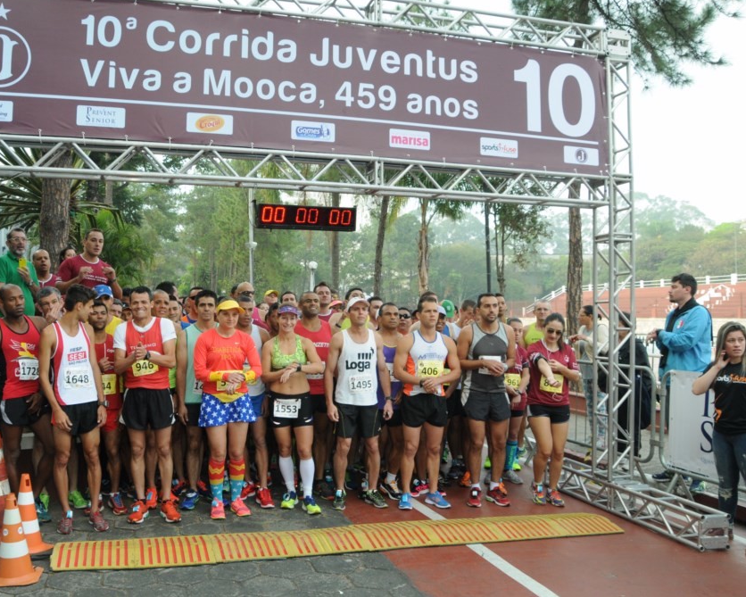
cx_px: 290
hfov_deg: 56.6
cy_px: 294
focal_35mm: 31
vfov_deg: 47.1
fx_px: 685
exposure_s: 1/80
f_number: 7.1
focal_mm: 18
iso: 640
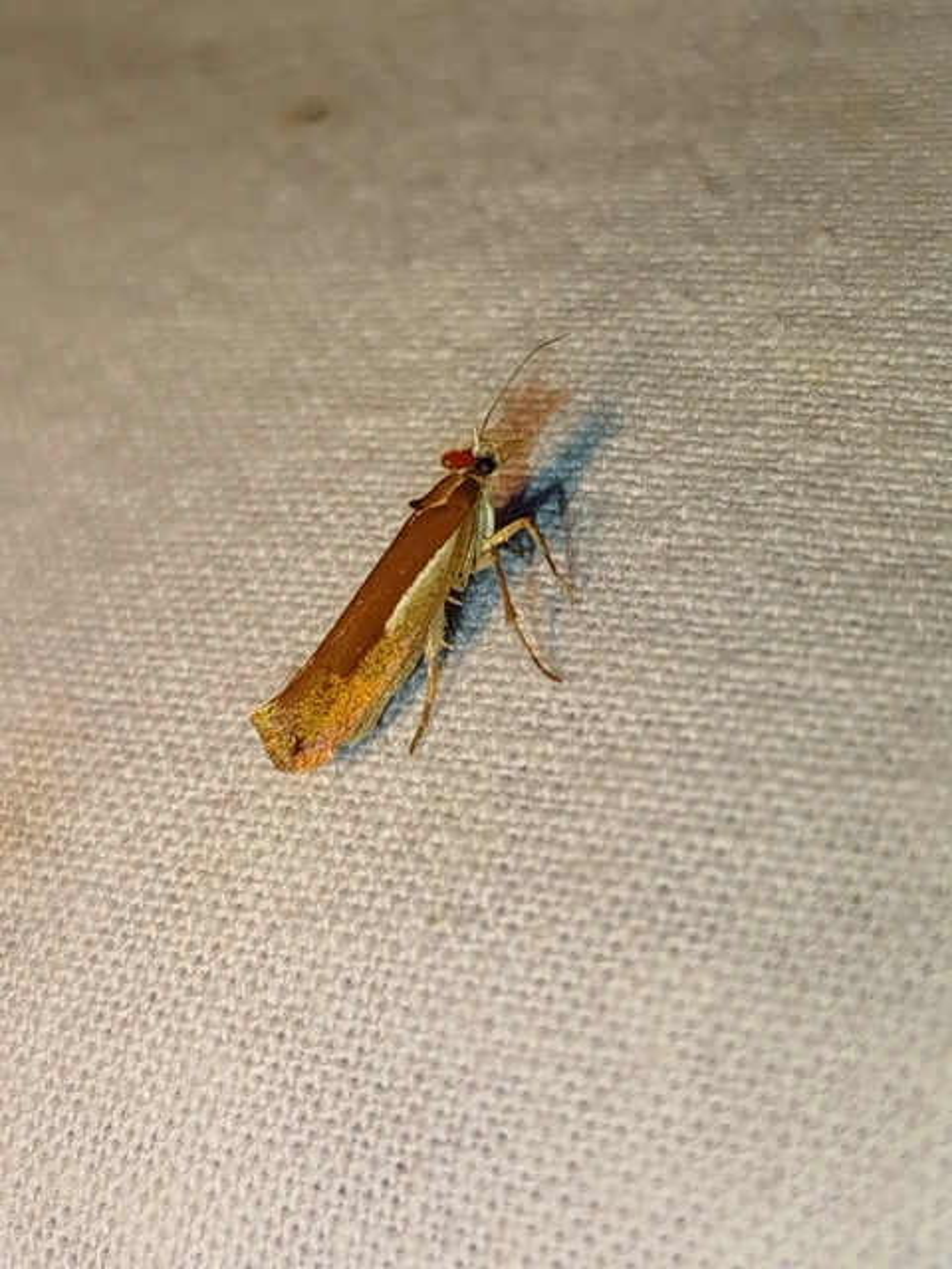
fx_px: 3154
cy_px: 634
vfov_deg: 22.8
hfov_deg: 17.2
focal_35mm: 86
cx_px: 476
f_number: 1.7
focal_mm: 5.31
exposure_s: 1/100
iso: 64
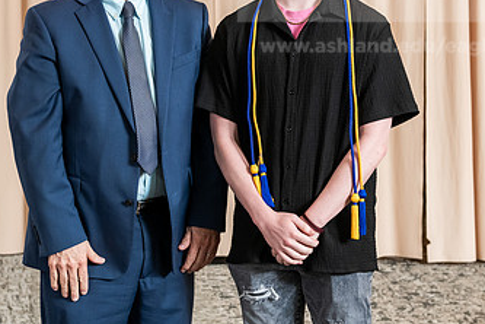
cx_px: 194
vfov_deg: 15.6
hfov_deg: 23.3
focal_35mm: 87
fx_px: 1172
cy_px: 77
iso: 1600
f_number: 4.5
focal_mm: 50
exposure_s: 1/200
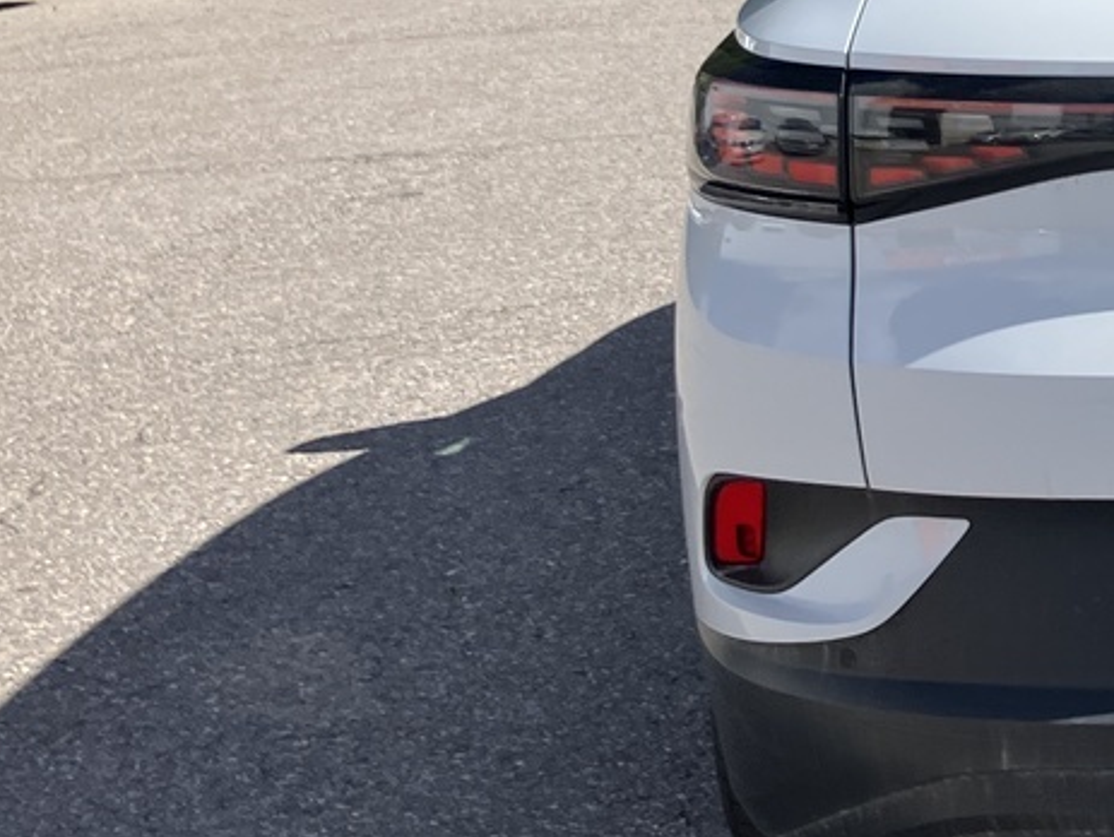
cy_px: 26
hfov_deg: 20.3
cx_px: 1501
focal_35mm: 87
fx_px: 2802
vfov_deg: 16.7
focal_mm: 3.99
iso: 32
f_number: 1.8
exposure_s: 1/1736
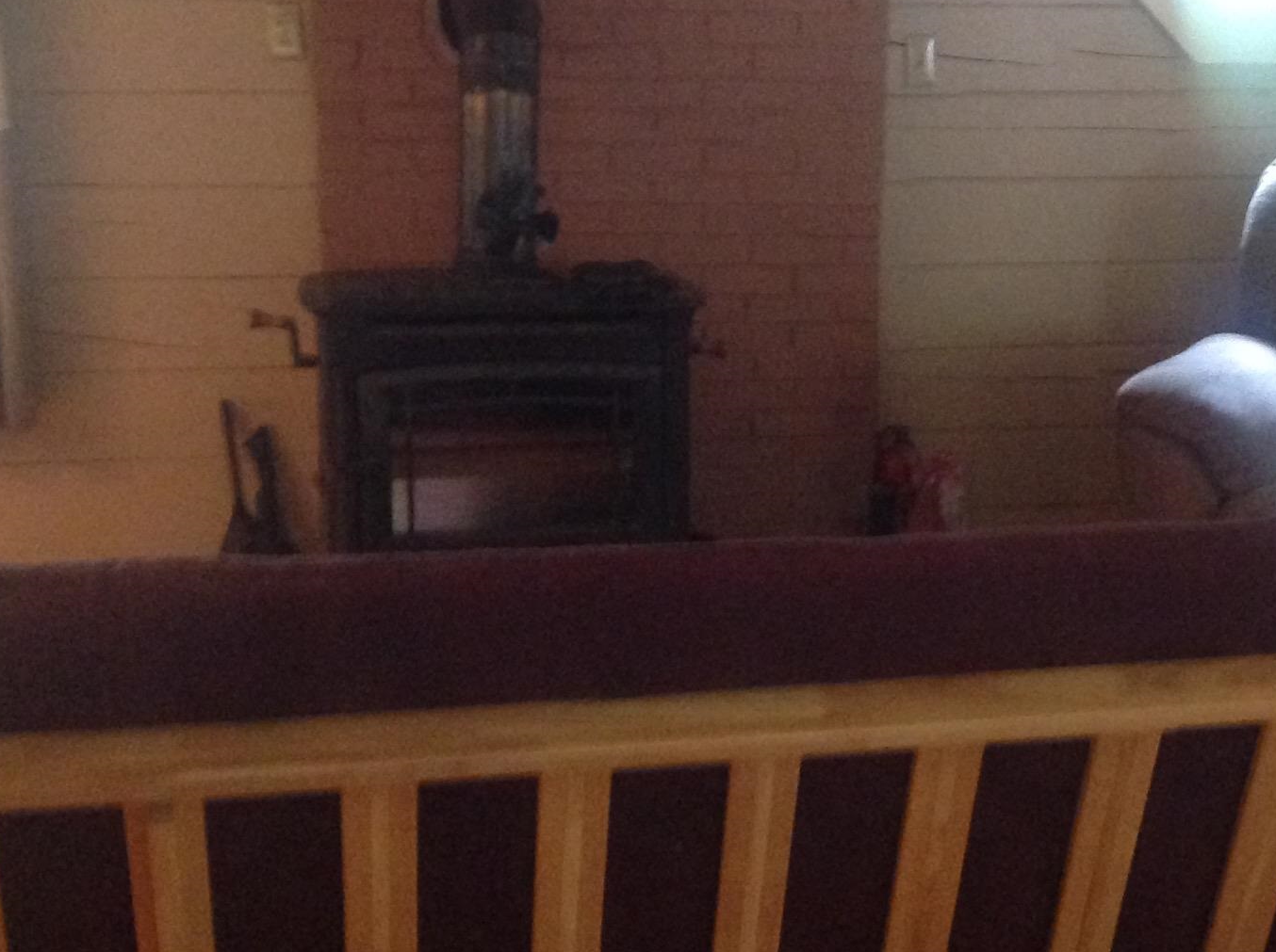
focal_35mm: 67
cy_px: 419
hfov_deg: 28.8
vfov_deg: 21.9
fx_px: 2466
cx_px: 850
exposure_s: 1/15
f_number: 2.4
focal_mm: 4.28
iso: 500
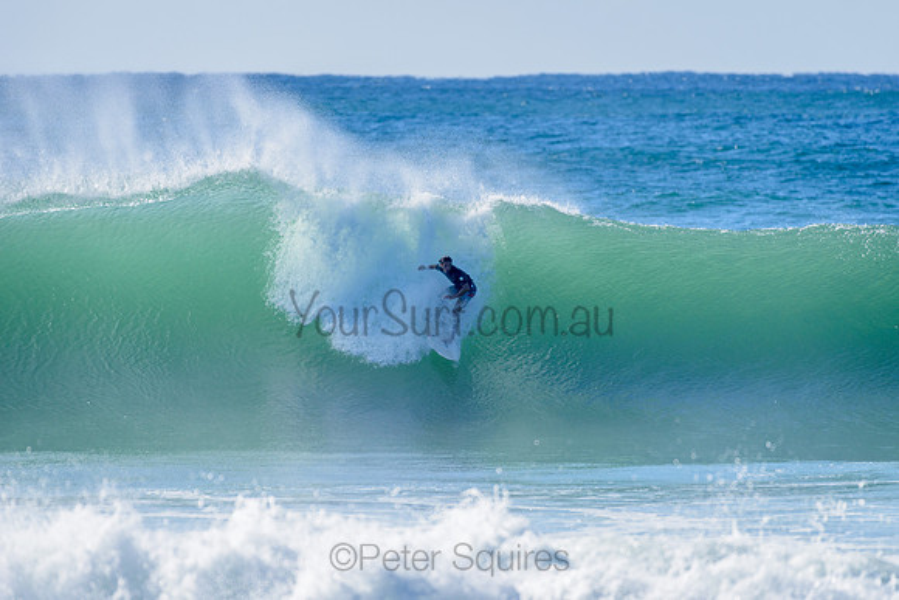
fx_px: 12820
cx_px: 455
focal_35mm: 513
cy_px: 300
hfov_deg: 4.0
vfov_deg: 2.7
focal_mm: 500
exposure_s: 1/2000
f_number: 5.6
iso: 250
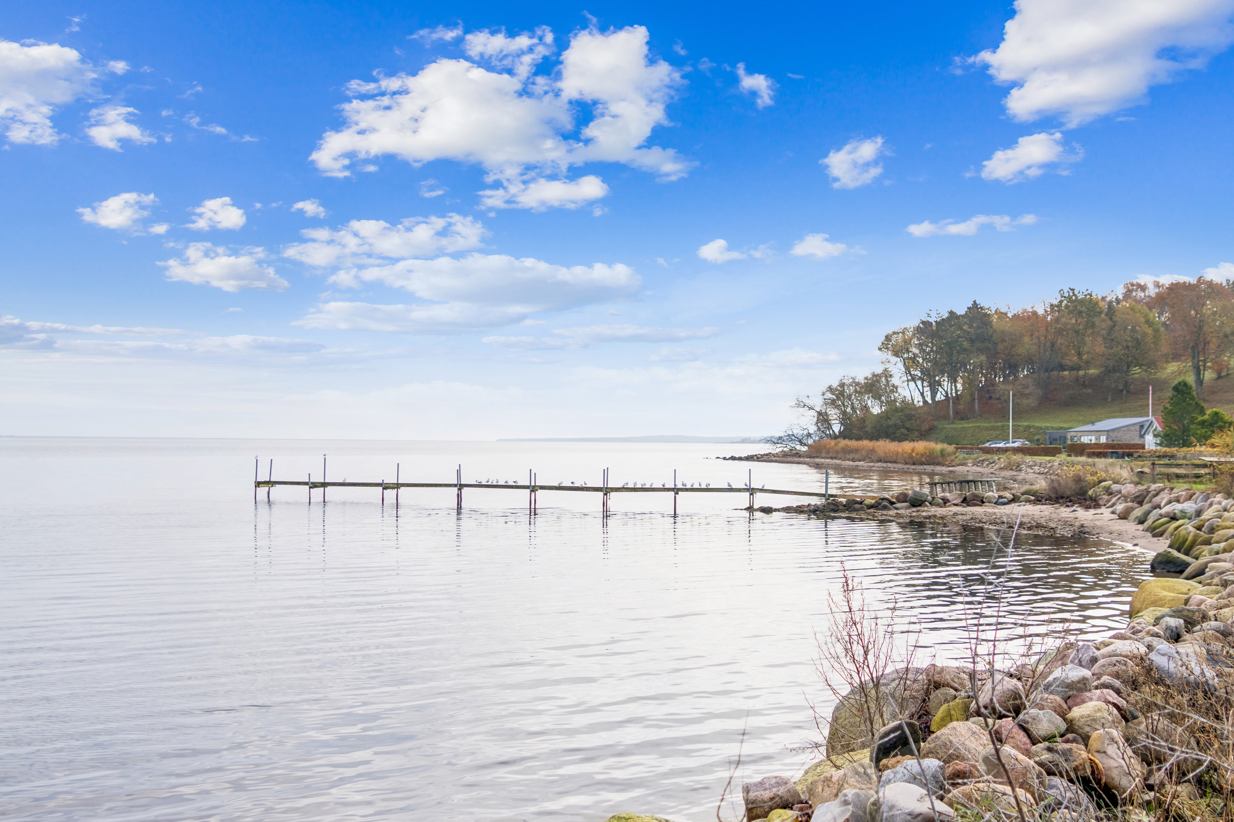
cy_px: 411
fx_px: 1234
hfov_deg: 53.1
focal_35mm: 36
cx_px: 617
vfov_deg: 36.9
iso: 200
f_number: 4
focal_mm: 24
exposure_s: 1/640
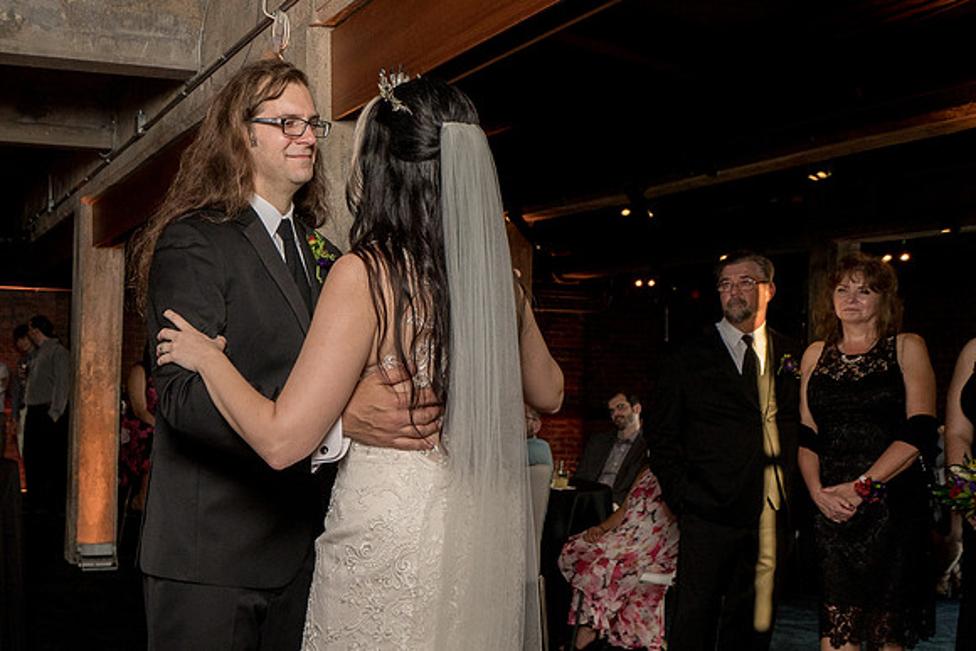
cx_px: 284
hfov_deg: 40.3
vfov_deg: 28.1
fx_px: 1302
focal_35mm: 48
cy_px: 322
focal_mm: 32
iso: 2000
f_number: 5.6
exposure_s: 1/200
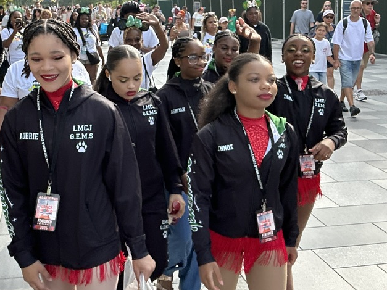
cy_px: 123
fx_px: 548
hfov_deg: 38.7
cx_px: 146
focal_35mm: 49
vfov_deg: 29.6
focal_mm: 2.69
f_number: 1.9
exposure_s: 1/224
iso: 25
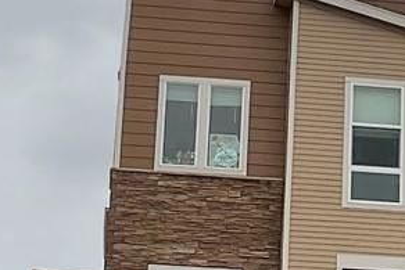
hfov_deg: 12.3
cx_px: 369
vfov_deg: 8.3
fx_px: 1857
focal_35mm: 165
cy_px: 209
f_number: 1.8
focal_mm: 3
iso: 16
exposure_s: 1/2959
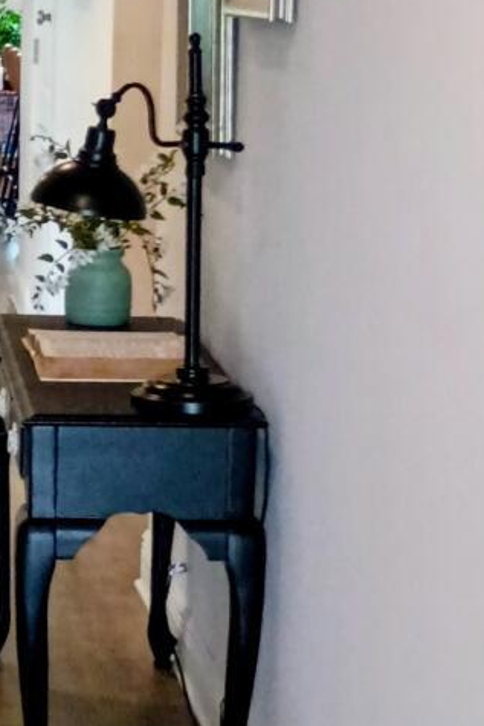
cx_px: -206
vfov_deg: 16.1
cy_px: 287
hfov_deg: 10.5
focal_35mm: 127
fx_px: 2559
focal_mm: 4.27
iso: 100
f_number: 1.8
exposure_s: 1/60
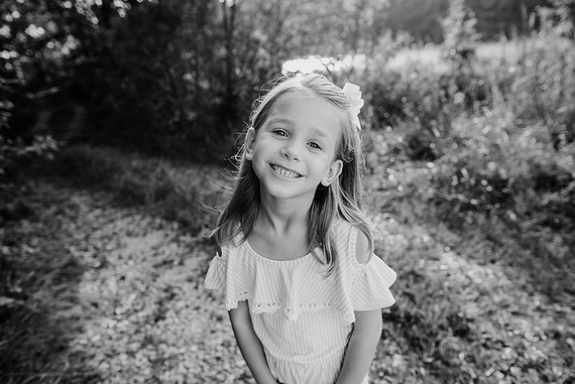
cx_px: 288
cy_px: 192
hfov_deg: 73.7
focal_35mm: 24
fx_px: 383
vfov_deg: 53.2
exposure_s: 1/640
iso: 200
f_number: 3.5
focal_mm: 24
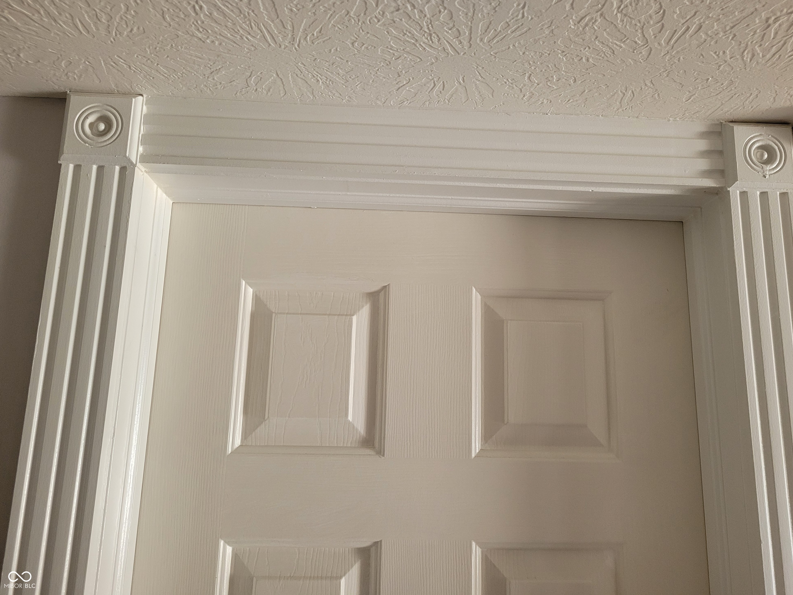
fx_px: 619
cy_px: 286
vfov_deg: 51.3
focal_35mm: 27
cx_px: 408
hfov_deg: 65.3
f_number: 1.8
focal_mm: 5.4
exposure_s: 1/120
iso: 320
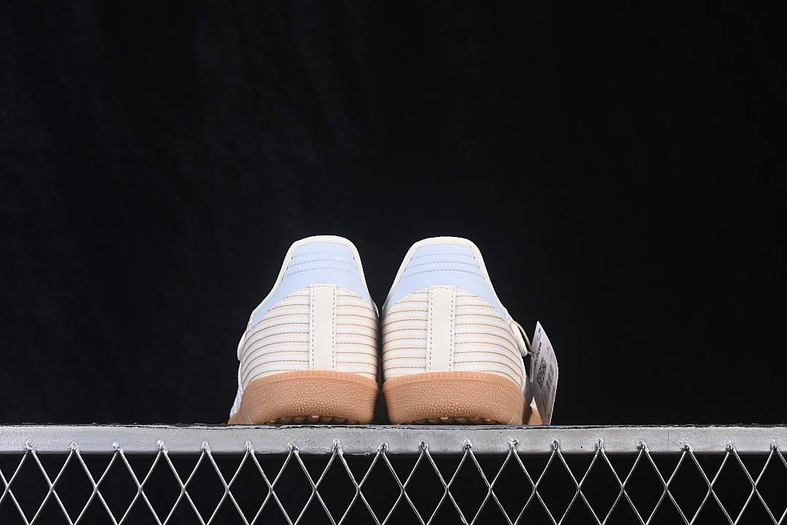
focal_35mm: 75
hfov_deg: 27.0
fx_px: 1639
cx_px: 394
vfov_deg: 18.2
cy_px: 262
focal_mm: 50
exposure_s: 1/80
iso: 160
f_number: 8
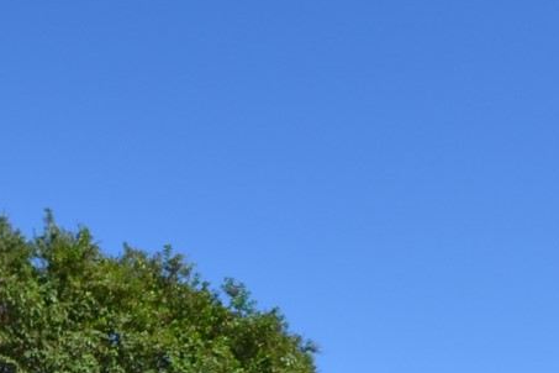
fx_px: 1118
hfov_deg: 27.7
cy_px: 658
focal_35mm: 72
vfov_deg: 16.2
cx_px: 412
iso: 100
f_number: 8
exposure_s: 1/250
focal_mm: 10
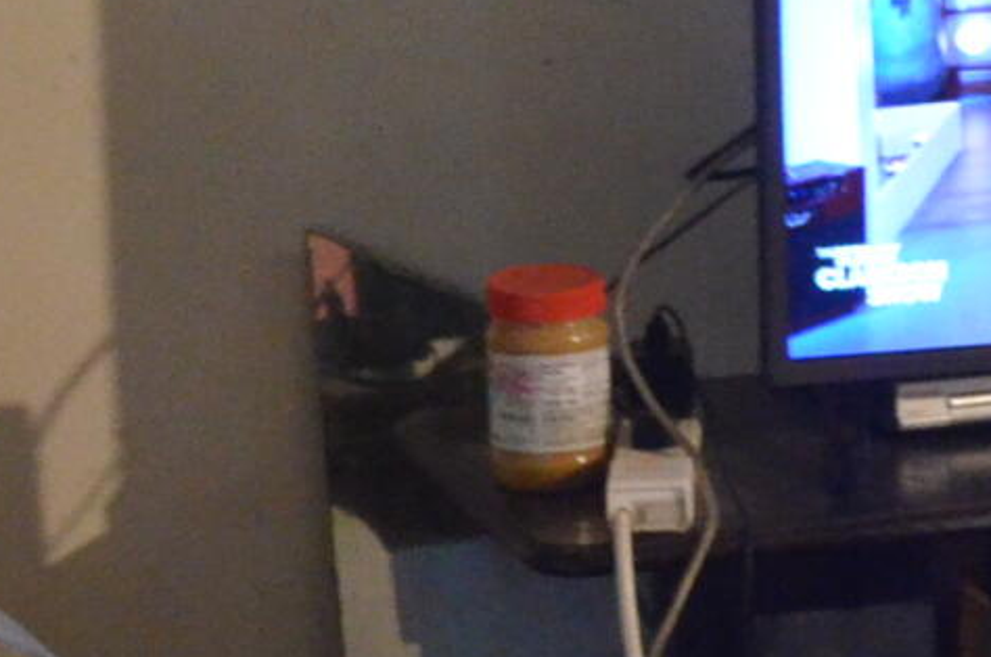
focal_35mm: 209
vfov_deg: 6.5
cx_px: 866
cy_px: 296
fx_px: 5742
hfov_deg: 9.8
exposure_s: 1/20
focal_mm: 22
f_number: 4
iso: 3200
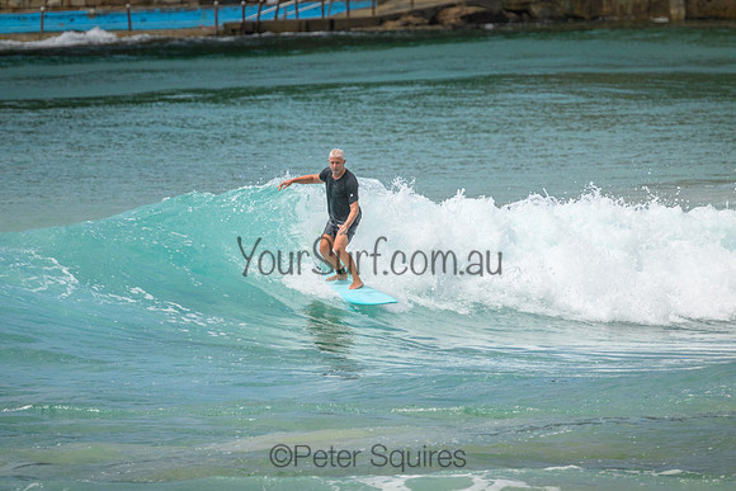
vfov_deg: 1.7
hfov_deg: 2.6
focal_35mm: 800
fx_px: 16359
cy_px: 246
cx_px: 368
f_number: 11
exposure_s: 1/3200
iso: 1100
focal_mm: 800
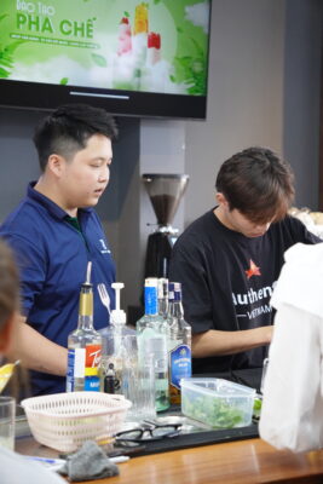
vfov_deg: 29.1
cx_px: 162
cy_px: 242
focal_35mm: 69
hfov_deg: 19.6
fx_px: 934
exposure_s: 1/200
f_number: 2.8
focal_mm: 46.3
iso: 1000
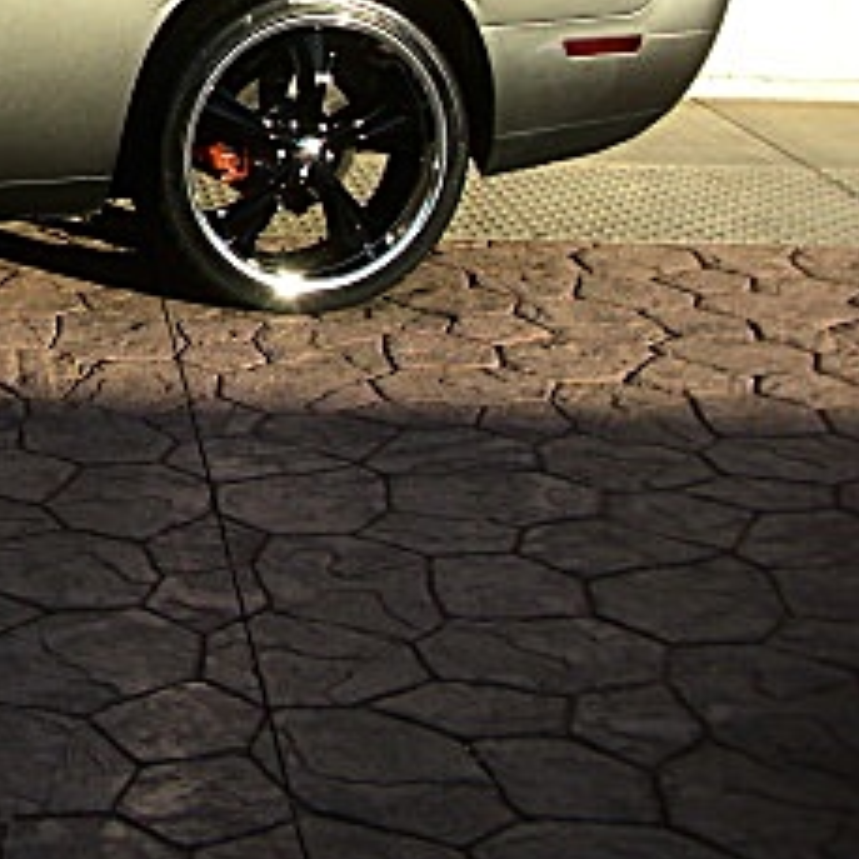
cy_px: 19
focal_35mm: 89
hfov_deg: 17.9
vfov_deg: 19.0
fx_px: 2499
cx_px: -334
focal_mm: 6.3
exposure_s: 1/400
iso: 50
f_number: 2.8
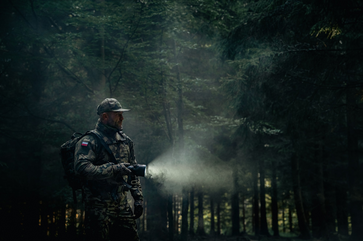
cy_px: 120
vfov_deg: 24.2
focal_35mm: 56
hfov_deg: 35.7
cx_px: 182
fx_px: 564
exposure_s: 1/250
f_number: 2.8
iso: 1100
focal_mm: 56
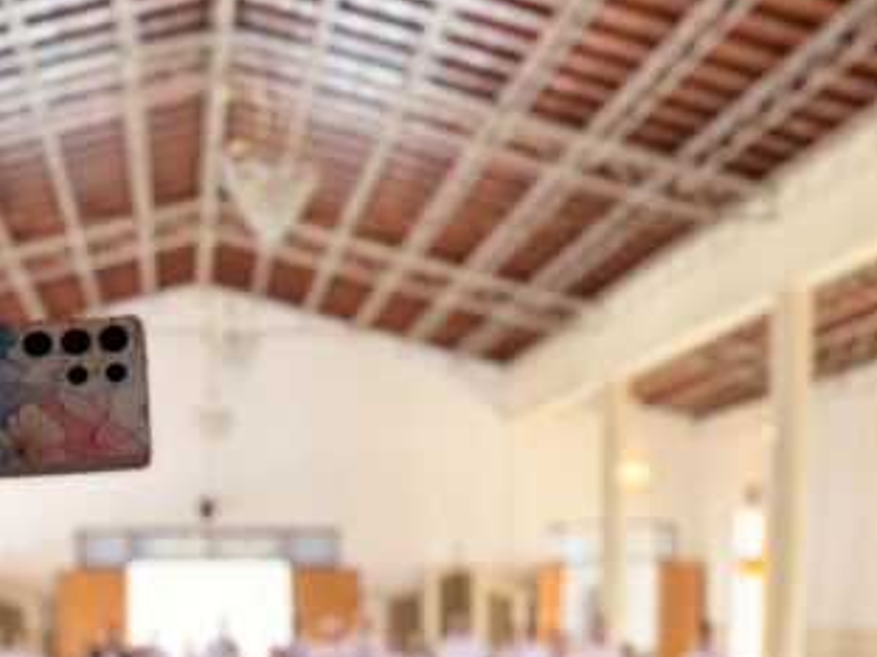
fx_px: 1495
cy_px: 764
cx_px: 312
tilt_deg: -5.9
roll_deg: +0.4
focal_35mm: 59
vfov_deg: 23.0
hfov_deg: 32.5
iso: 400
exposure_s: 1/60
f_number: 1.78
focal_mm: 6.76
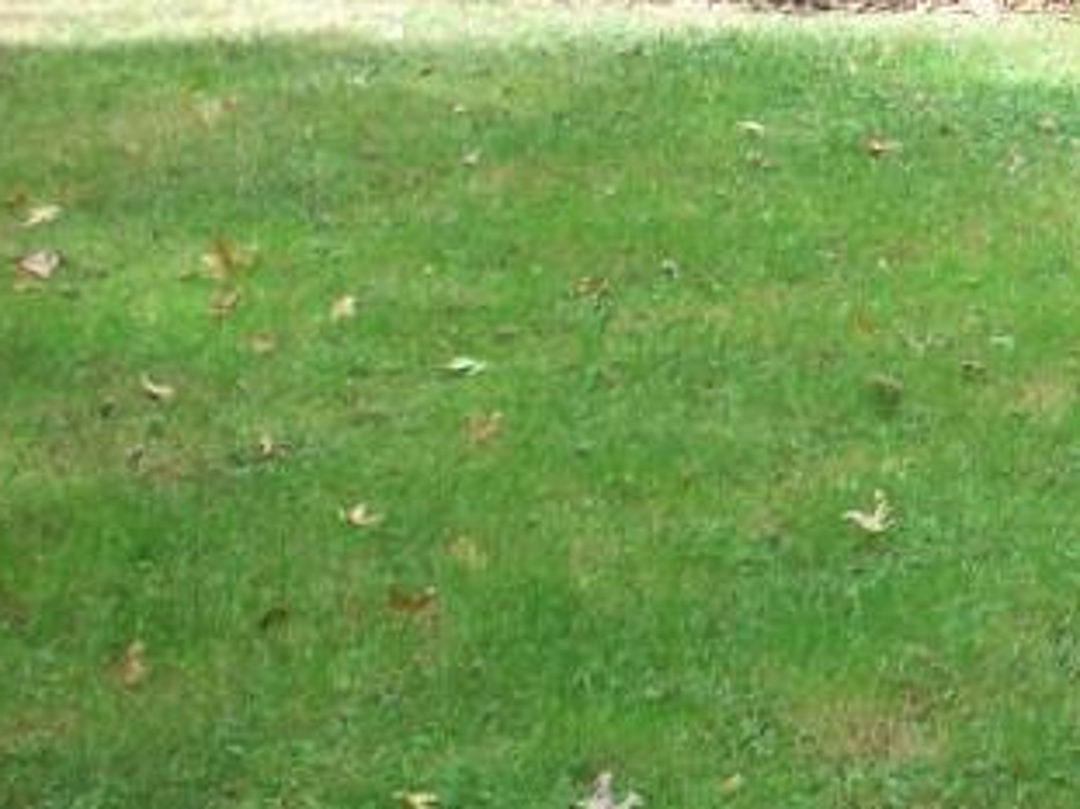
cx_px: 1570
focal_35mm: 122
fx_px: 3805
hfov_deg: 15.1
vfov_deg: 11.9
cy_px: -111
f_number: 2.8
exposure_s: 1/205
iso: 80
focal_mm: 6.2
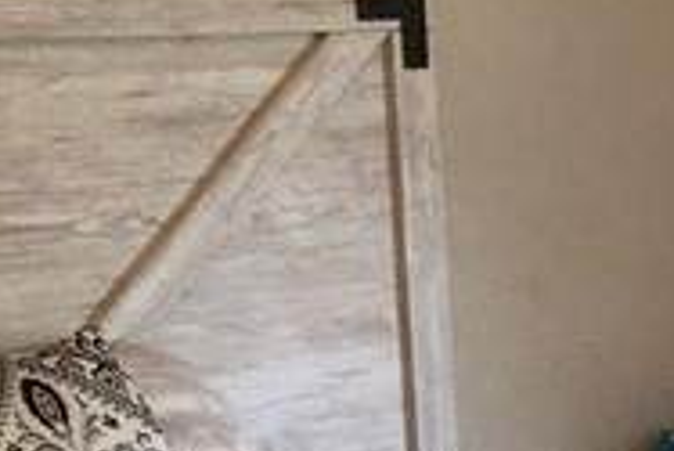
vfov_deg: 8.3
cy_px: 361
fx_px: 3091
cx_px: 1380
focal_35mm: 165
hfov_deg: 11.2
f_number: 2.2
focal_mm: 4.15
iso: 50
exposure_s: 1/30
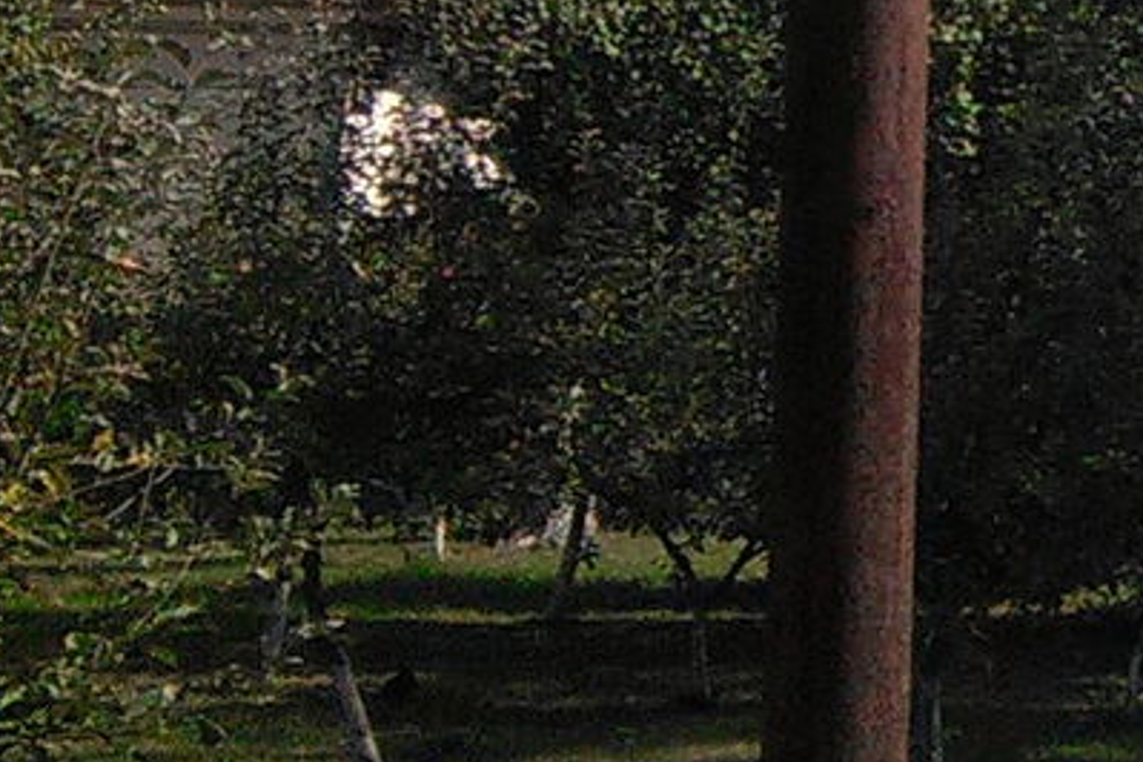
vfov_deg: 7.6
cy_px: -561
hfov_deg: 10.7
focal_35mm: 175
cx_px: 2297
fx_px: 5556
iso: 105
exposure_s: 1/1134
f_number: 2.4
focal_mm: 4.21
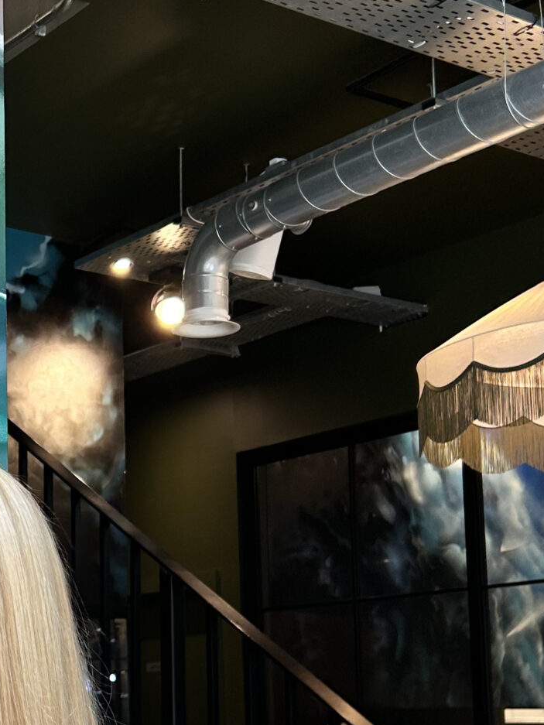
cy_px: 581
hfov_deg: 19.7
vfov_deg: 26.9
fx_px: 1487
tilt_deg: +6.1
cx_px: -74
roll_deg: +0.0
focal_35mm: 71
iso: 40
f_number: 1.5
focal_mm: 5.7
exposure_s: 1/100
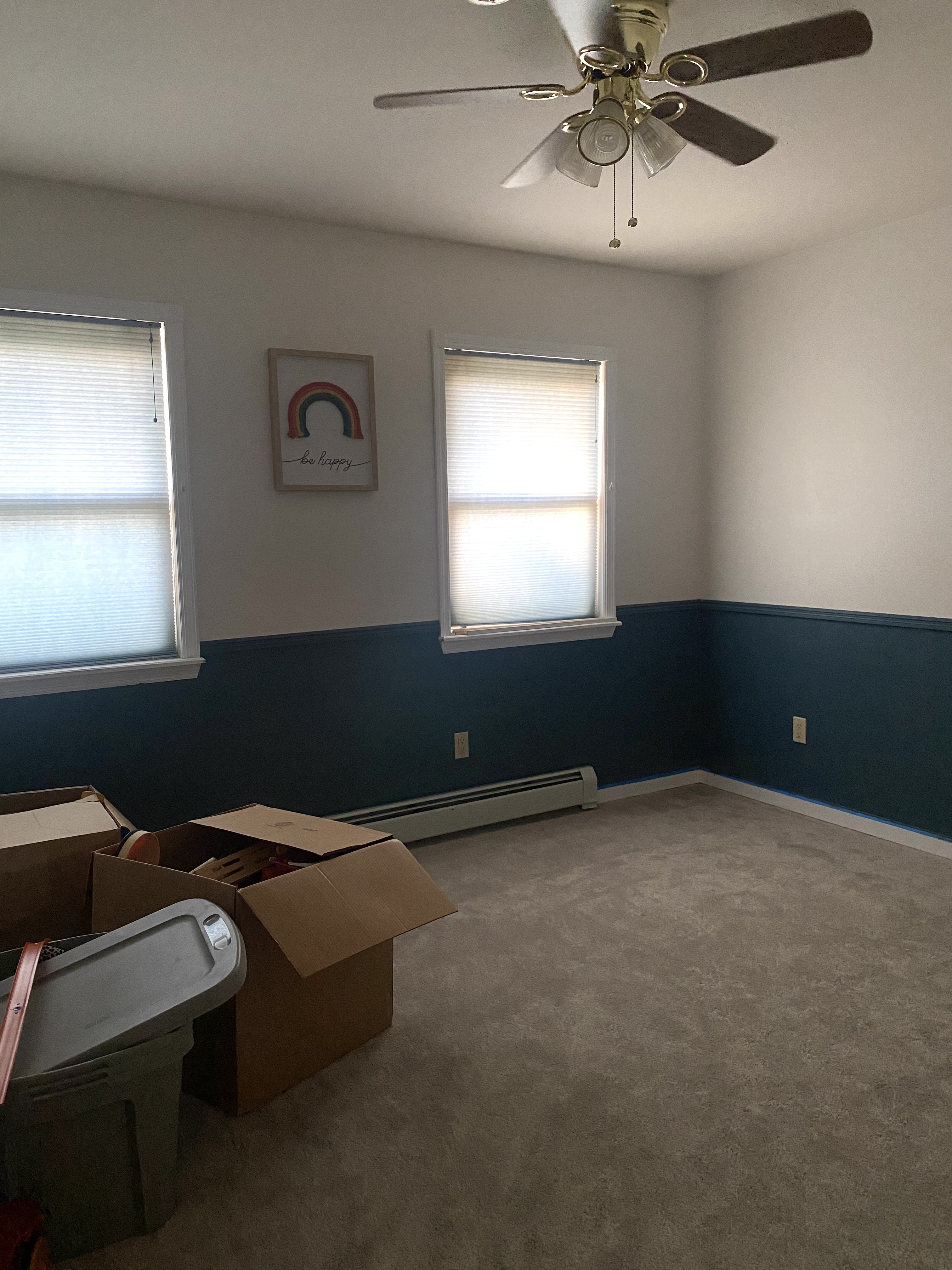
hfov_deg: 53.1
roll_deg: +1.0
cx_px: 476
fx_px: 953
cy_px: 635
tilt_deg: -5.4
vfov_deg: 67.3
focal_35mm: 26
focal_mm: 4.25
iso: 250
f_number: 1.8
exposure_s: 1/60
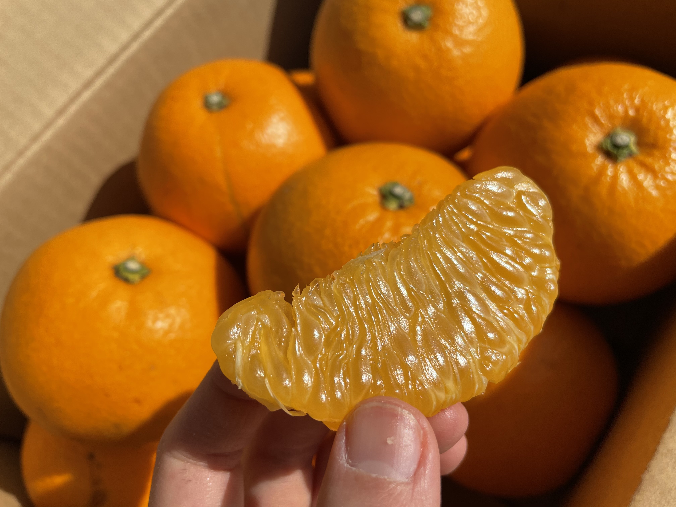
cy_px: 254
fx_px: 508
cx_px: 338
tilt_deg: -59.9
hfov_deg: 67.3
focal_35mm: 26
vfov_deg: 53.1
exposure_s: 1/6494
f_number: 1.6
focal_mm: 4.2
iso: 32
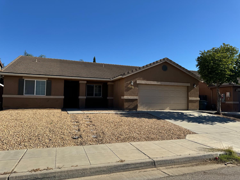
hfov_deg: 71.6
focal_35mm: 24
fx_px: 166
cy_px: 90
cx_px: 120
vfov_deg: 56.8
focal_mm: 6.76
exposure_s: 1/7092
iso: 80
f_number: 1.78
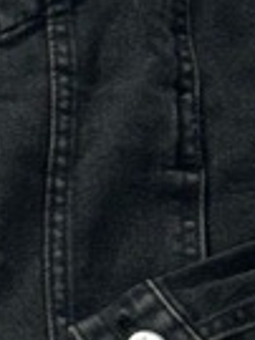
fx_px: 3502
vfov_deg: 5.5
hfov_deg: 4.1
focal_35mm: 356
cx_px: -255
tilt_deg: -68.8
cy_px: -131
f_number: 1.78
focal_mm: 6.76
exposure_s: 1/50
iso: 50
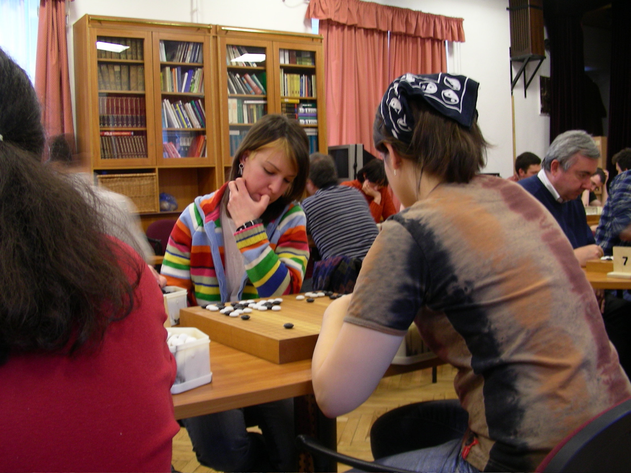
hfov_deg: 49.0
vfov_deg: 37.7
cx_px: 316
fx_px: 693
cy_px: 236
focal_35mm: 38
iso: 102
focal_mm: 6.3
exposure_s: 1/4.1
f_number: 3.5
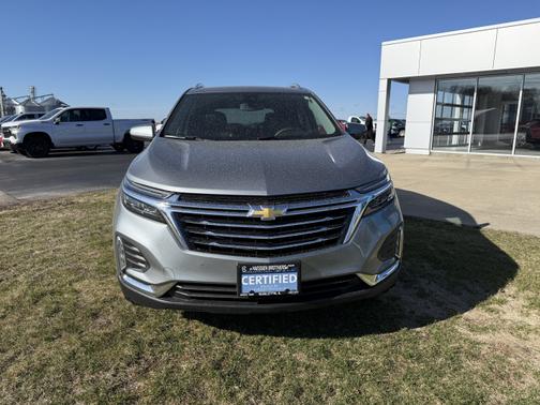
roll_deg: +1.1
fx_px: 374
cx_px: 270
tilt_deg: -10.6
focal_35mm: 24
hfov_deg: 71.6
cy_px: 202
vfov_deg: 56.8
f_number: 1.78
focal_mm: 6.76
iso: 100
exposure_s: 1/5714
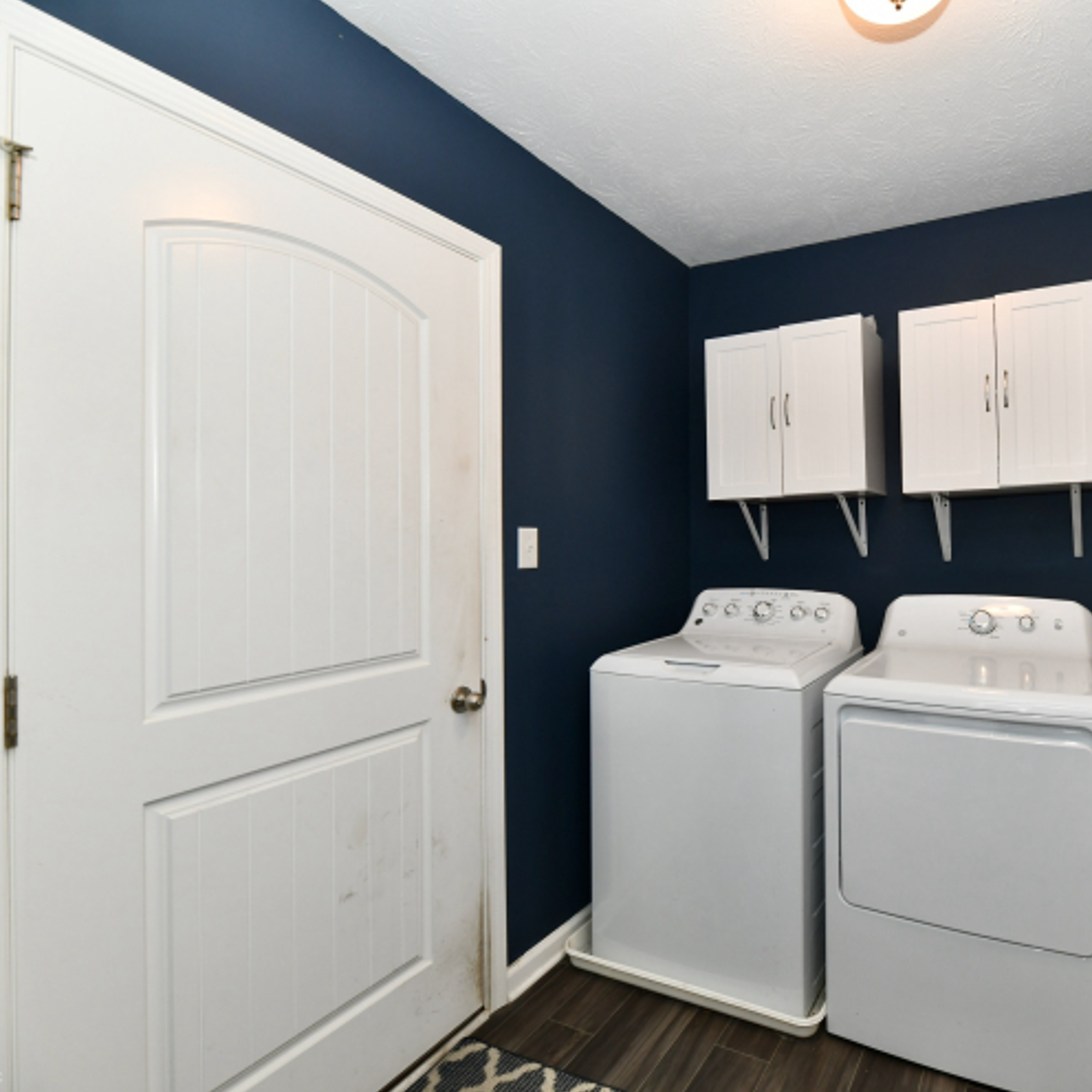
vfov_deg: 80.7
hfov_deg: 77.5
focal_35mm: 18
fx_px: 642
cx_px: 749
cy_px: 546
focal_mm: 14
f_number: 6.3
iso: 640
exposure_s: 1/60
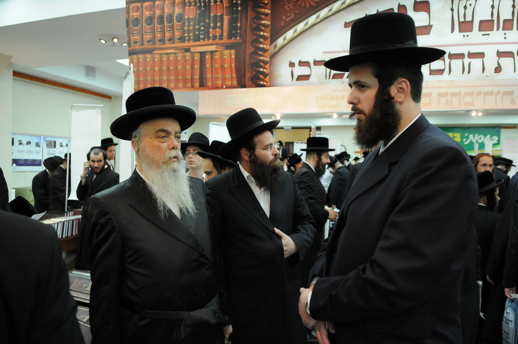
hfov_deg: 70.5
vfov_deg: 50.3
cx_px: 259
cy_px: 172
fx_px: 366
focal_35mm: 26
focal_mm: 17
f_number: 3.2
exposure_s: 1/60
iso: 800
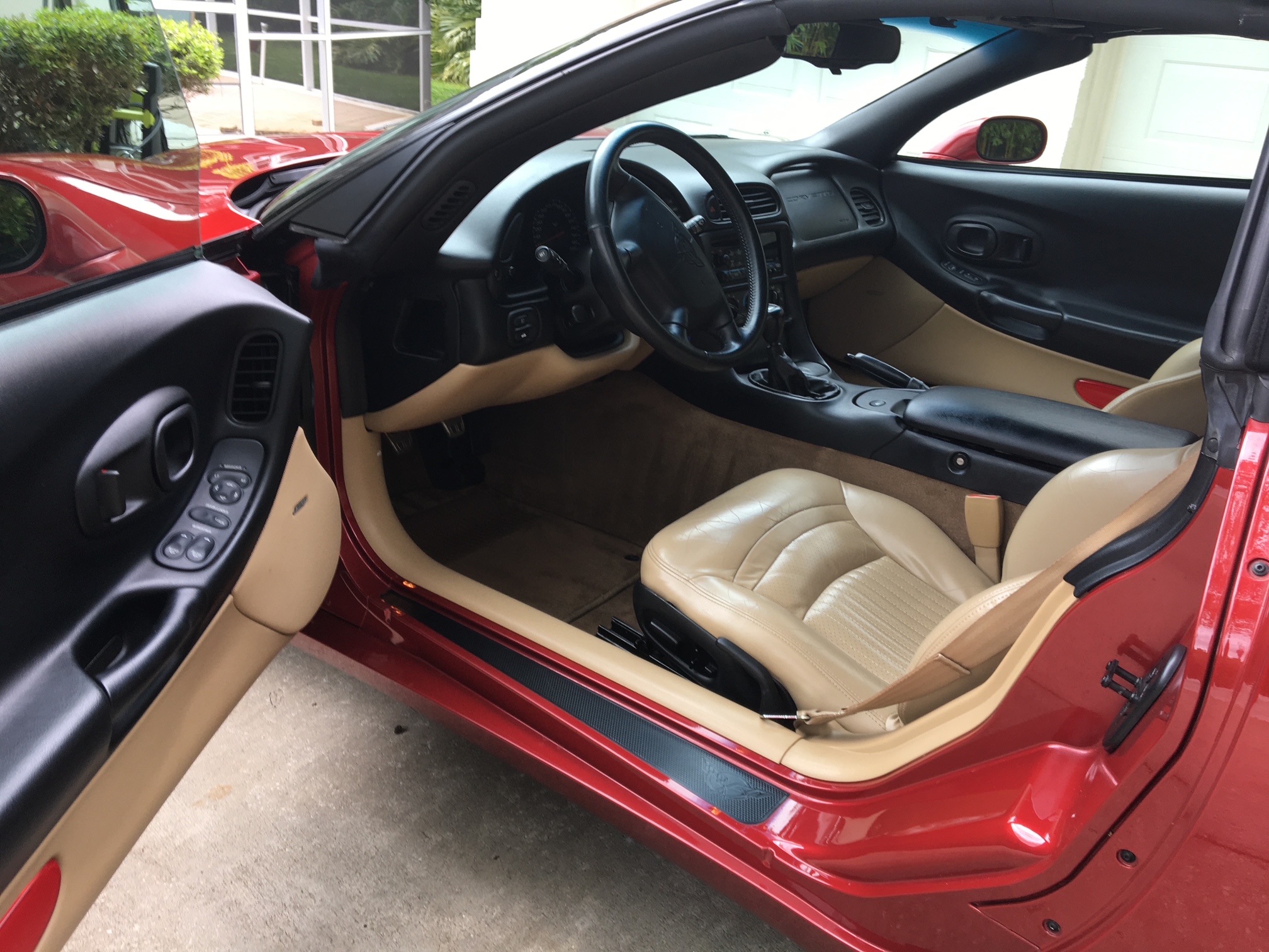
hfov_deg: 61.7
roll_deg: -2.8
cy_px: 476
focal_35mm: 29
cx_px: 634
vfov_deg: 48.2
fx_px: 1063
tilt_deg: -22.4
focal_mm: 4.15
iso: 25
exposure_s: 1/40
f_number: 2.2
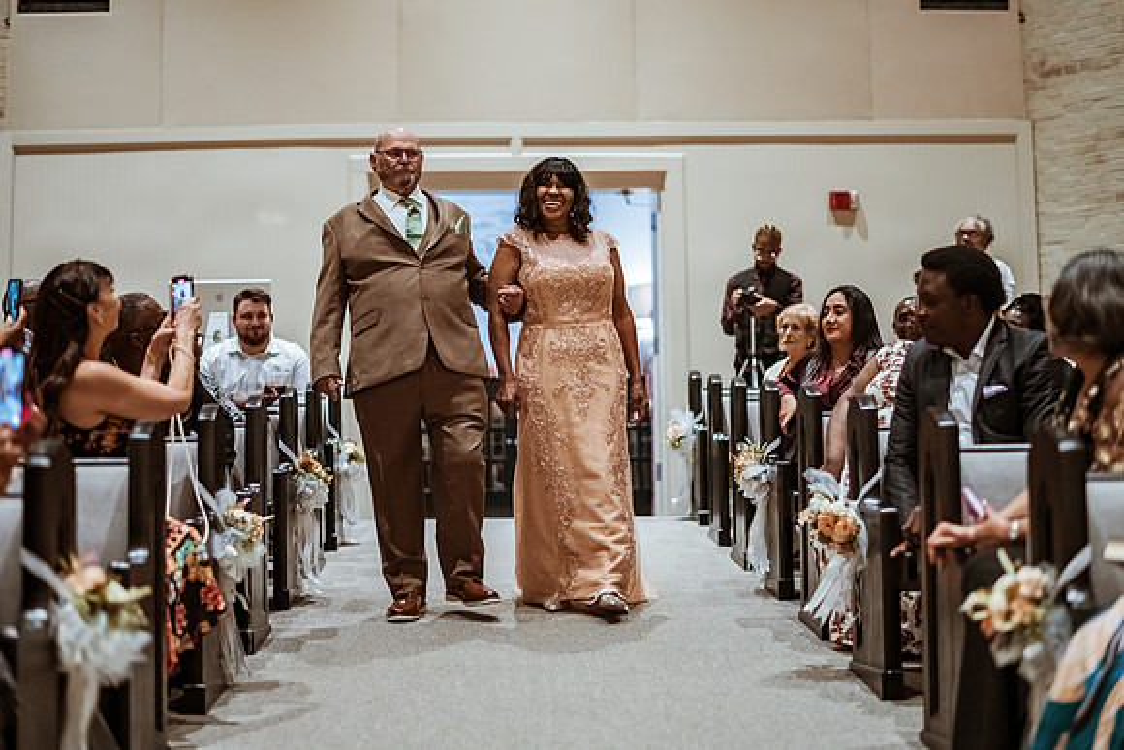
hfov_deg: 34.5
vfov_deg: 23.4
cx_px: 562
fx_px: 1811
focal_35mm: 58
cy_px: 375
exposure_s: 1/640
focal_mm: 58
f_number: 1.4
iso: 2000
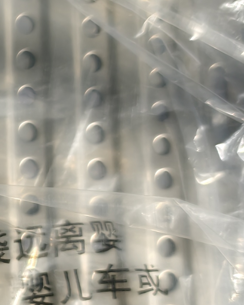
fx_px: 984
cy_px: 240
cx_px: -275
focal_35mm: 109
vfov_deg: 17.5
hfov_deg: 12.2
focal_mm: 6.54
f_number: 1.57
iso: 72
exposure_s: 1/599
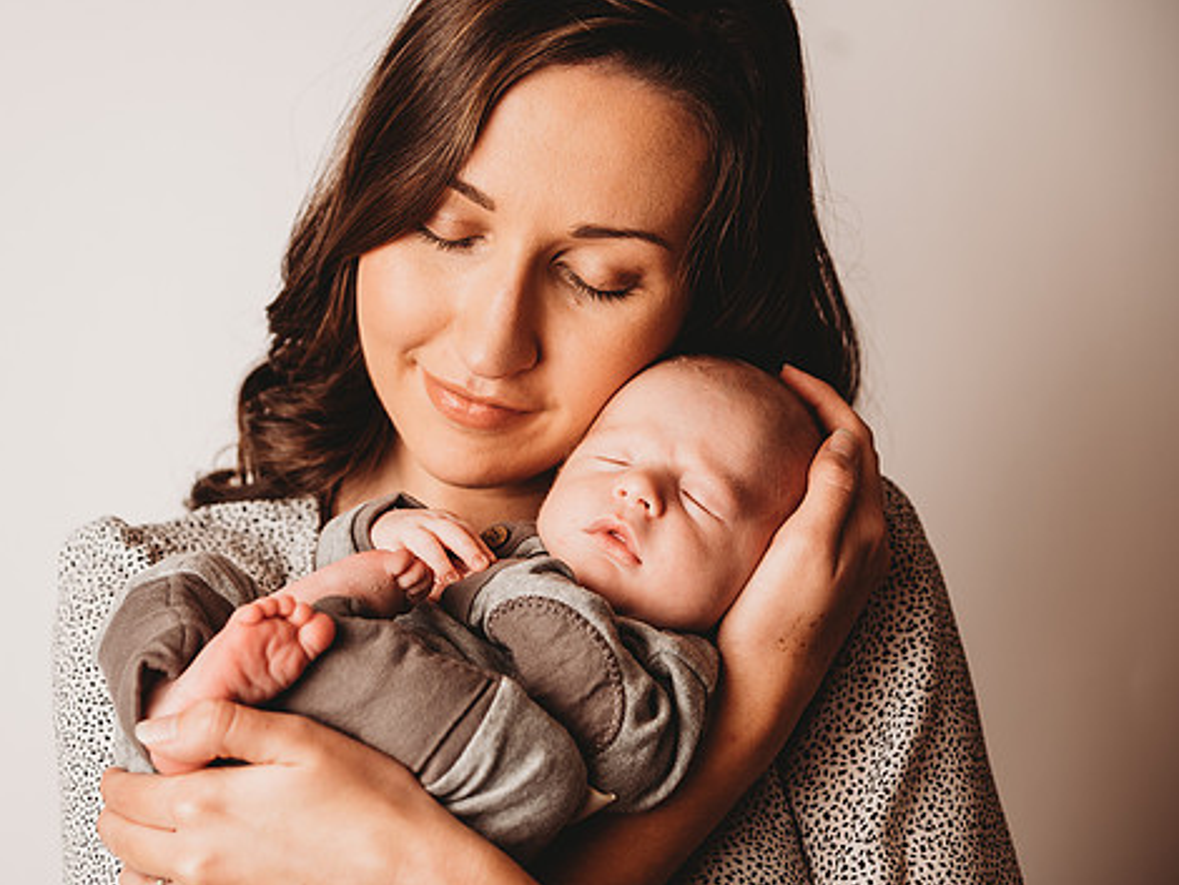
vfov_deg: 16.6
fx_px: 3033
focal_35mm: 89
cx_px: 492
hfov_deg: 22.0
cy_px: 415
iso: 100
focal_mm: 75
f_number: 4
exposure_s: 1/160
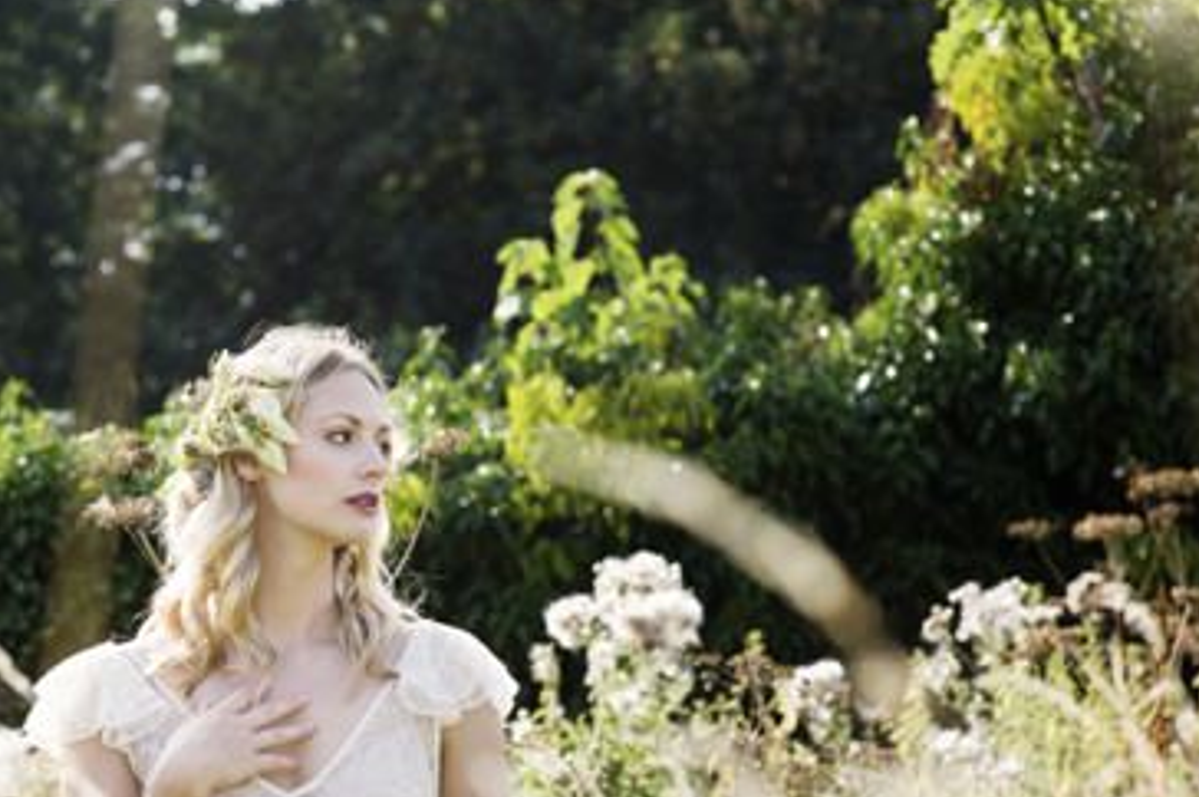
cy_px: 530
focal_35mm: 140
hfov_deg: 14.6
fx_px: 4658
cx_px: 352
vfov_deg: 9.8
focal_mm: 85
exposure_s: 1/400
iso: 200
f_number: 5
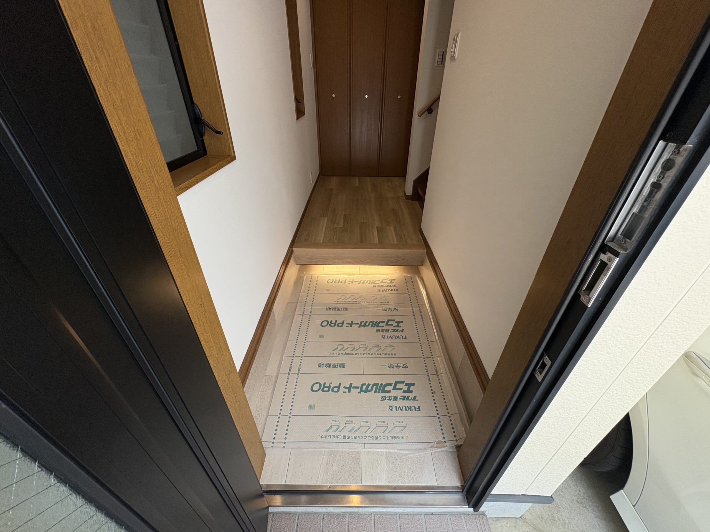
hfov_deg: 102.1
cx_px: 355
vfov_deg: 85.7
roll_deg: +0.4
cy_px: 266
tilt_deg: -32.7
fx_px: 287
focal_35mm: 14
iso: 200
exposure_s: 1/120
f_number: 2.2
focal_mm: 2.22
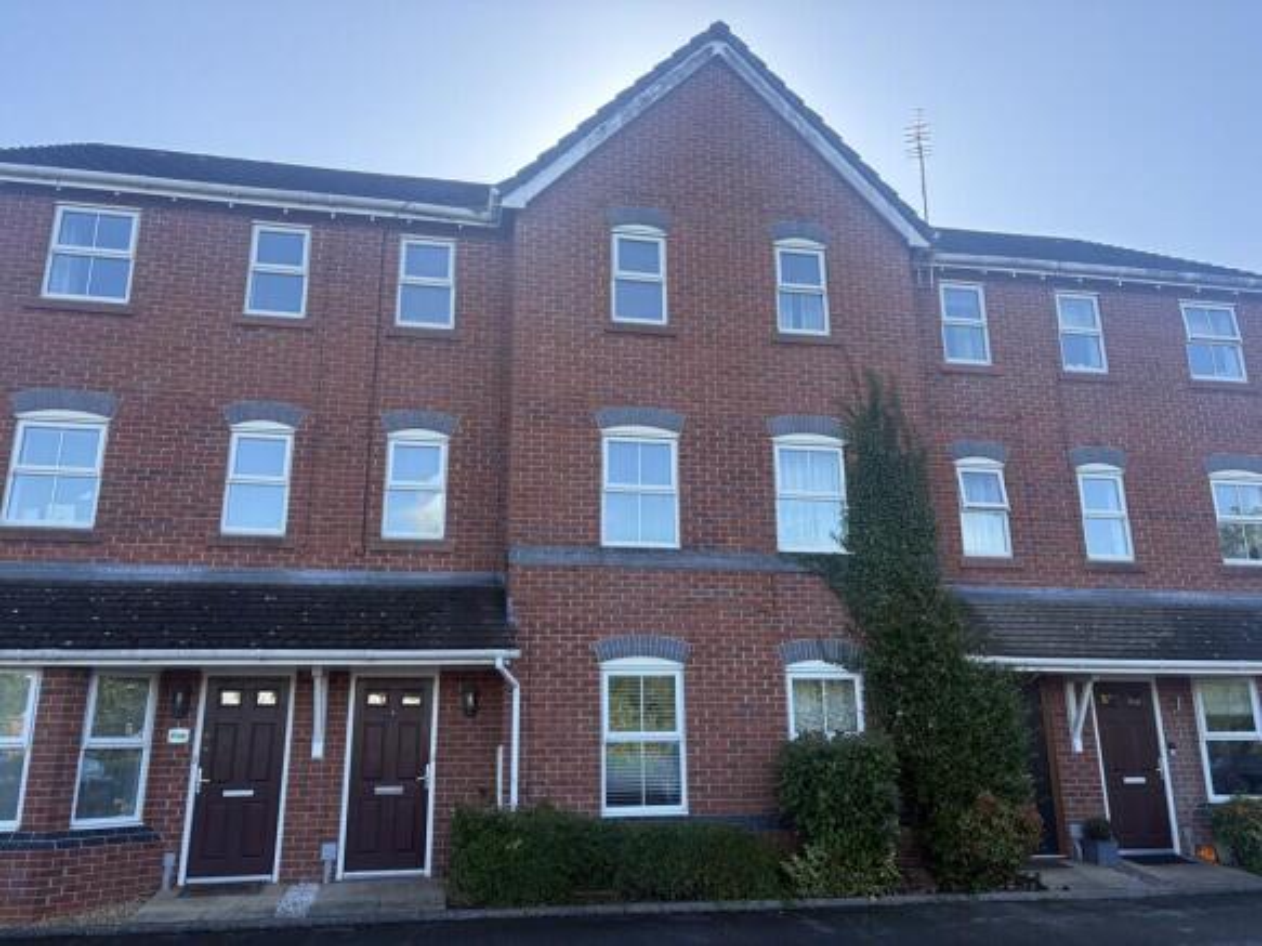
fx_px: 948
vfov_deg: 53.0
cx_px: 631
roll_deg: +2.4
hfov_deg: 67.3
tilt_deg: +16.5
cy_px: 473
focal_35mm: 26
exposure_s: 1/959
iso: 64
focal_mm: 5.96
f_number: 1.6
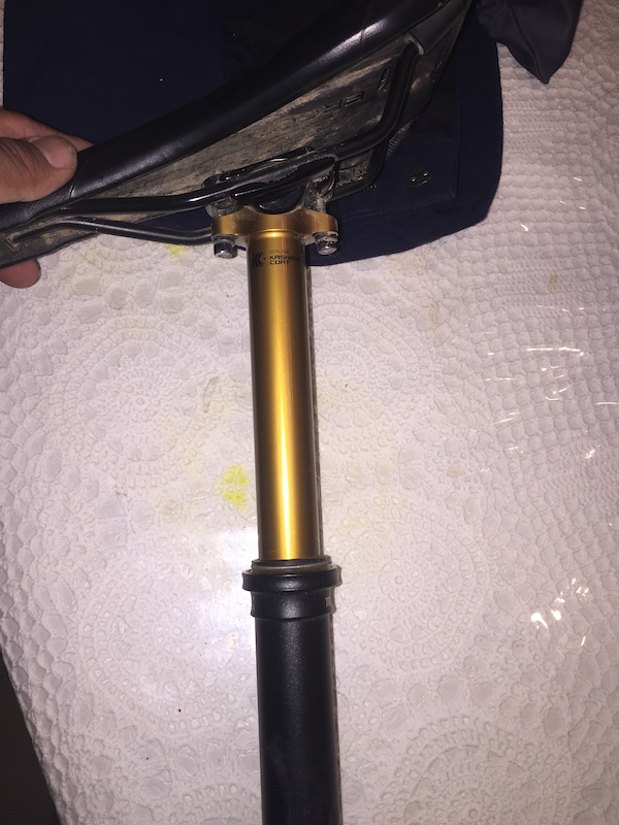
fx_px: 691
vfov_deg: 61.7
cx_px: 310
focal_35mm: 29
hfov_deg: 48.2
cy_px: 412
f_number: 2.2
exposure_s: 1/56
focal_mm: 4.15
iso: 32
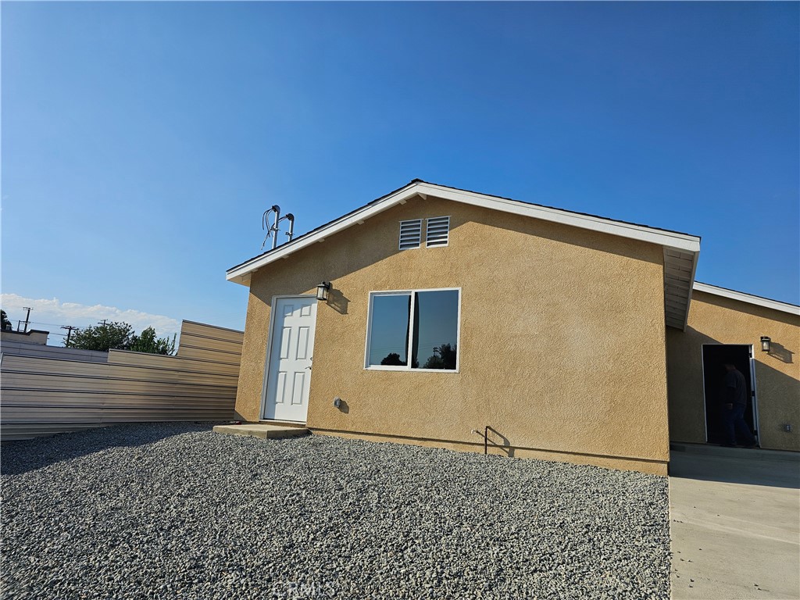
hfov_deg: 73.9
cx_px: 400
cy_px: 300
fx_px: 532
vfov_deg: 58.9
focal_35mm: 23
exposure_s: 1/1554
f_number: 1.7
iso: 12
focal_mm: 6.3
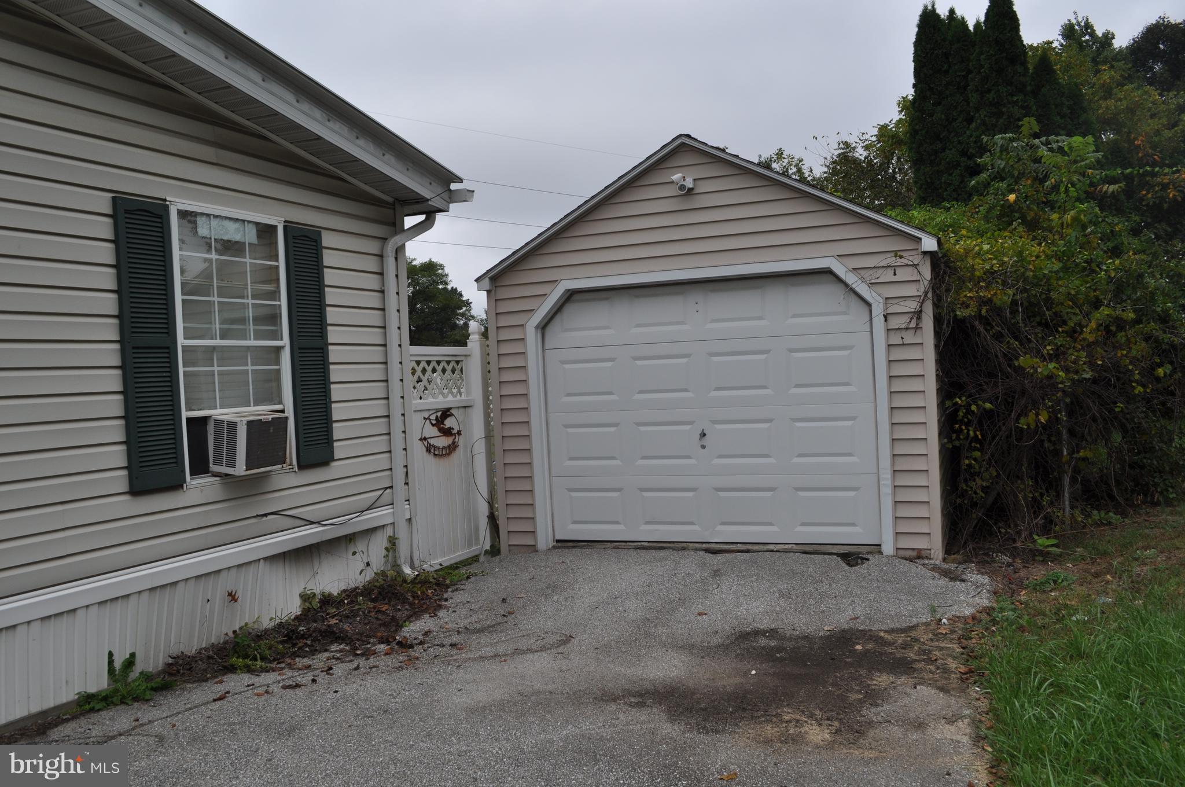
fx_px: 986
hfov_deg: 62.0
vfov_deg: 43.5
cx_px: 592
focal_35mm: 30
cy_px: 394
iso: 200
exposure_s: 1/320
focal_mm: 20
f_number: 9
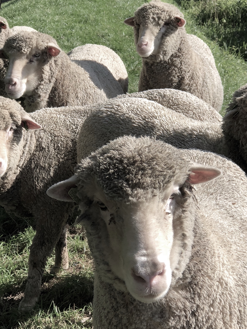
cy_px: 197
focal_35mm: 99
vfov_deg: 19.8
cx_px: 130
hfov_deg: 14.9
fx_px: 942
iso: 20
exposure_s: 1/461
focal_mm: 6.6
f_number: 2.8
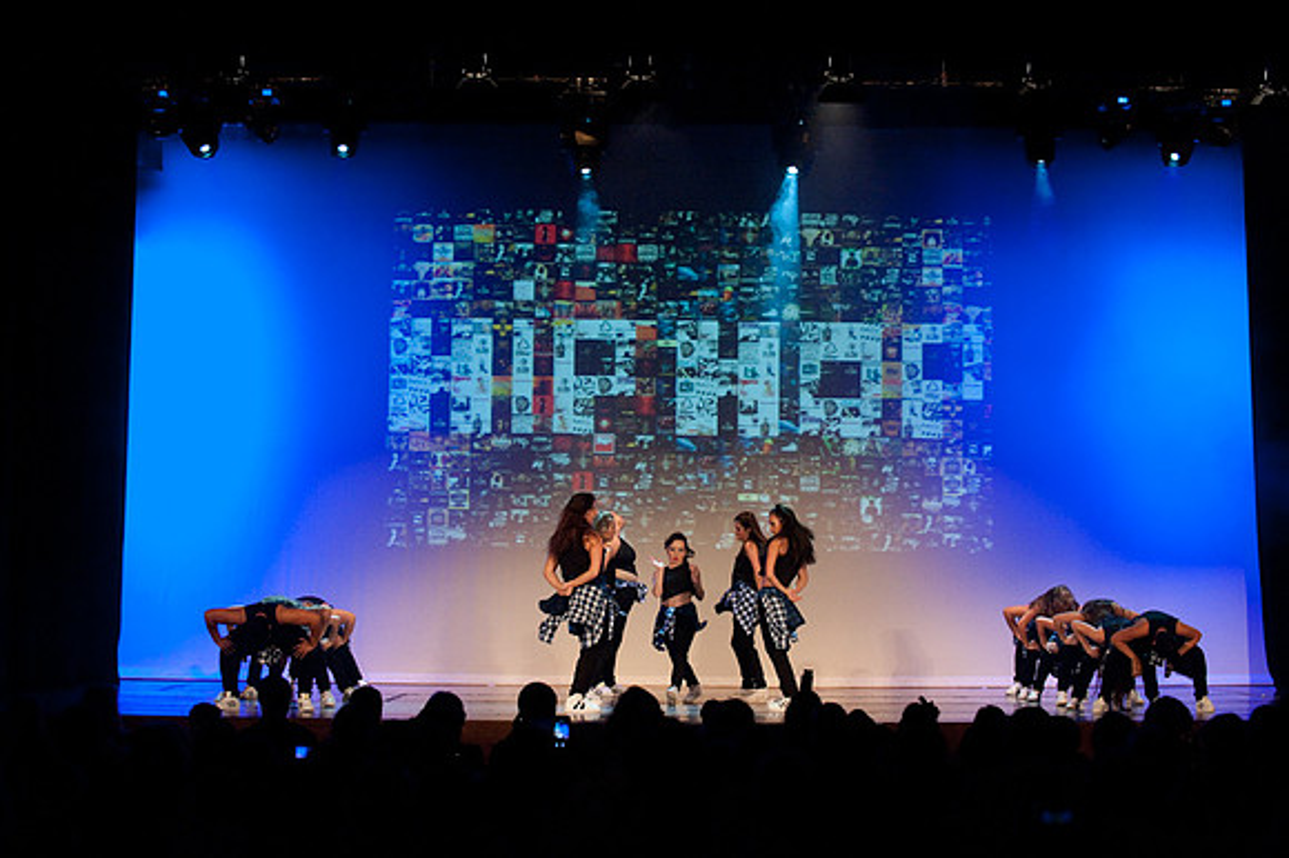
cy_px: 429
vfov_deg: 19.4
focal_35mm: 70
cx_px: 644
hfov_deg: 28.9
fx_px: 2505
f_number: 4
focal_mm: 70
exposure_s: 1/200
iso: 3200
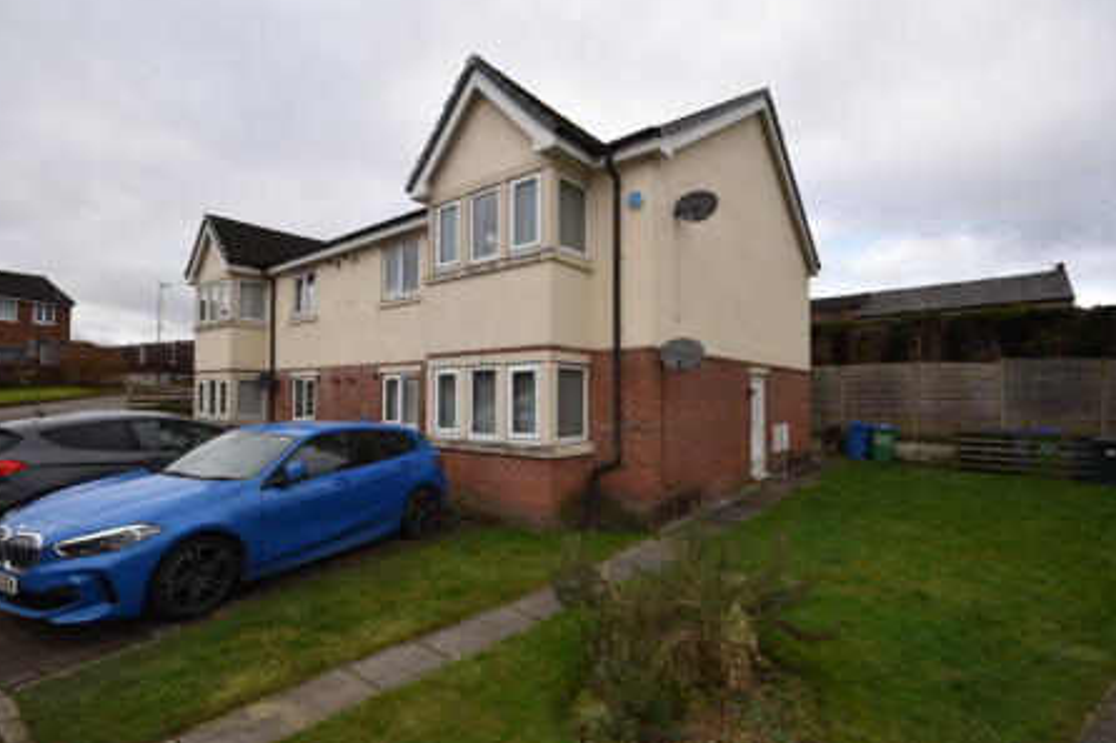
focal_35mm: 16
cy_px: 377
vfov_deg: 73.7
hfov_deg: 96.8
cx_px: 555
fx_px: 496
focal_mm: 10
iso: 100
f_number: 5.6
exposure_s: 1/200
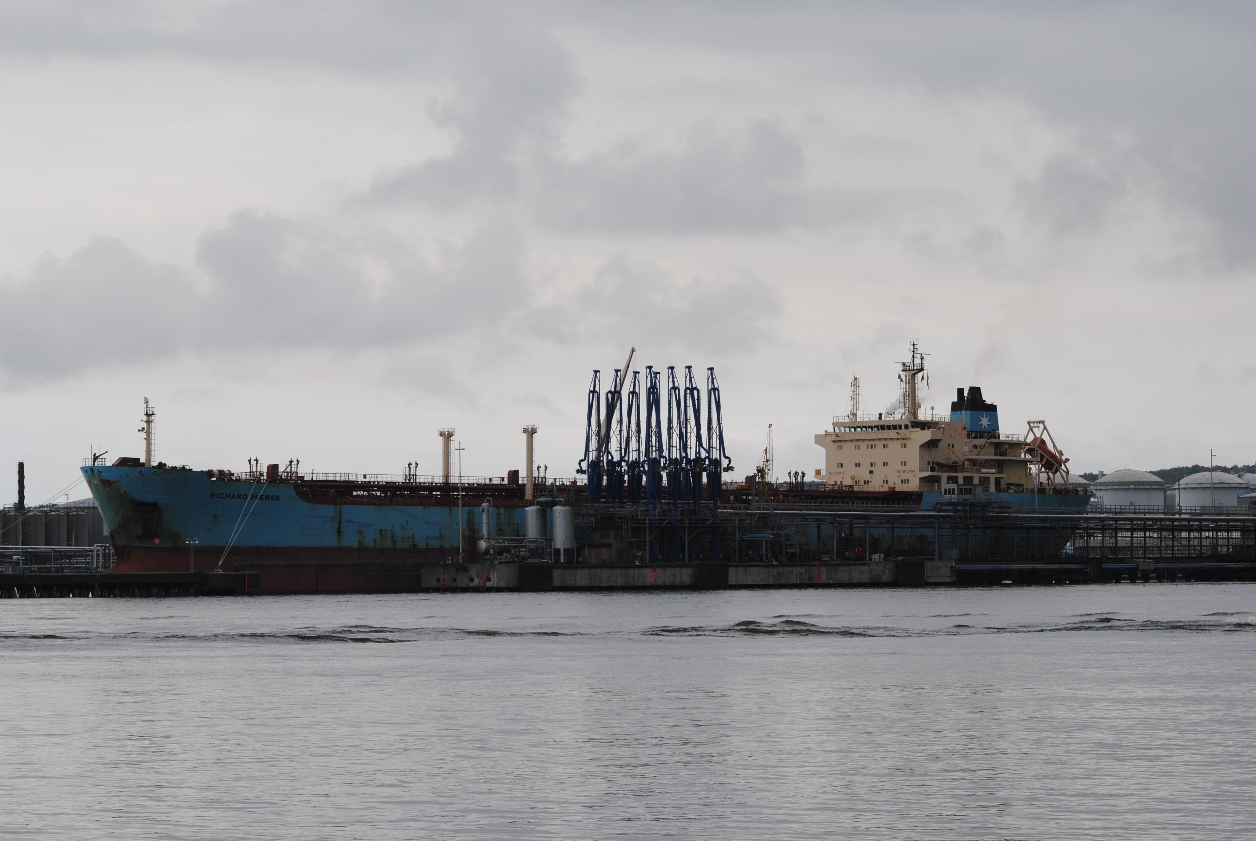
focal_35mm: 117
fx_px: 4087
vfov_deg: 11.7
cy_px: 420
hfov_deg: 17.5
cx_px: 628
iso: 200
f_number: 5.6
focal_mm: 78
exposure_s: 1/500
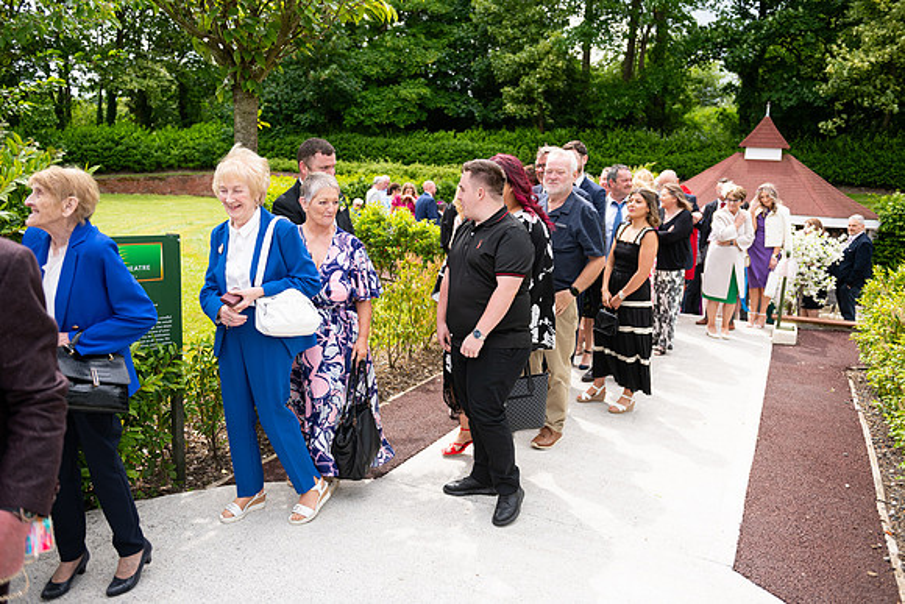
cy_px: 302
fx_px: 729
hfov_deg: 63.6
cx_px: 452
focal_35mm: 29
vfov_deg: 45.0
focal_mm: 29
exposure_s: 1/1600
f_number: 3.5
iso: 250
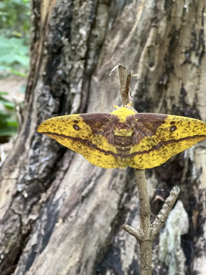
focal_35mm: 89
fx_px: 707
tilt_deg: -6.3
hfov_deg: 16.6
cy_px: 143
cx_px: 112
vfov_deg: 22.0
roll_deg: +0.0
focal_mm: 9
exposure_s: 1/40
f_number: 2.8
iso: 250
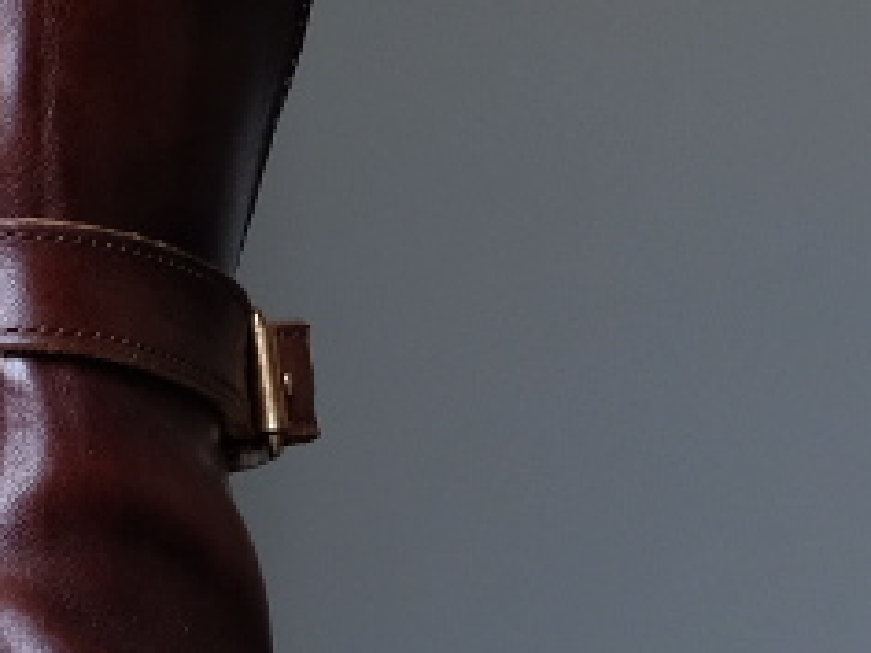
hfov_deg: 7.6
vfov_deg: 5.8
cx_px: -572
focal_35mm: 253
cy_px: 1195
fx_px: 6366
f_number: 4.5
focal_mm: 23
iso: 400
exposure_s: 1/50
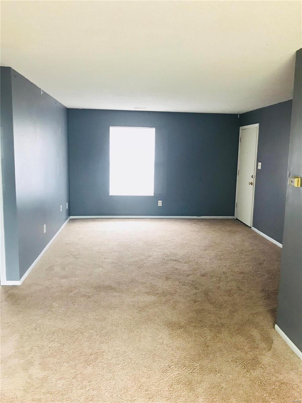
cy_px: 202
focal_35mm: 28
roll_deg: -0.1
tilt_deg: -7.4
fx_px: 326
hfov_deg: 49.7
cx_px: 151
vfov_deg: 63.4
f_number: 1.8
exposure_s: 1/15
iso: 80
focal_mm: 3.99
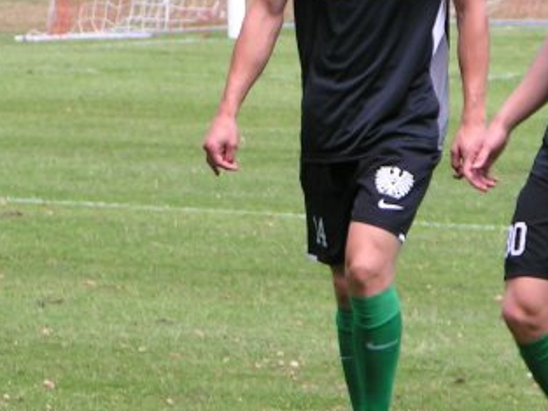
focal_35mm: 440
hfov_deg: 4.5
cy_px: 122
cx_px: 298
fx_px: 6968
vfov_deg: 3.4
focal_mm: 26.3
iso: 50
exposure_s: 1/200
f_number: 4
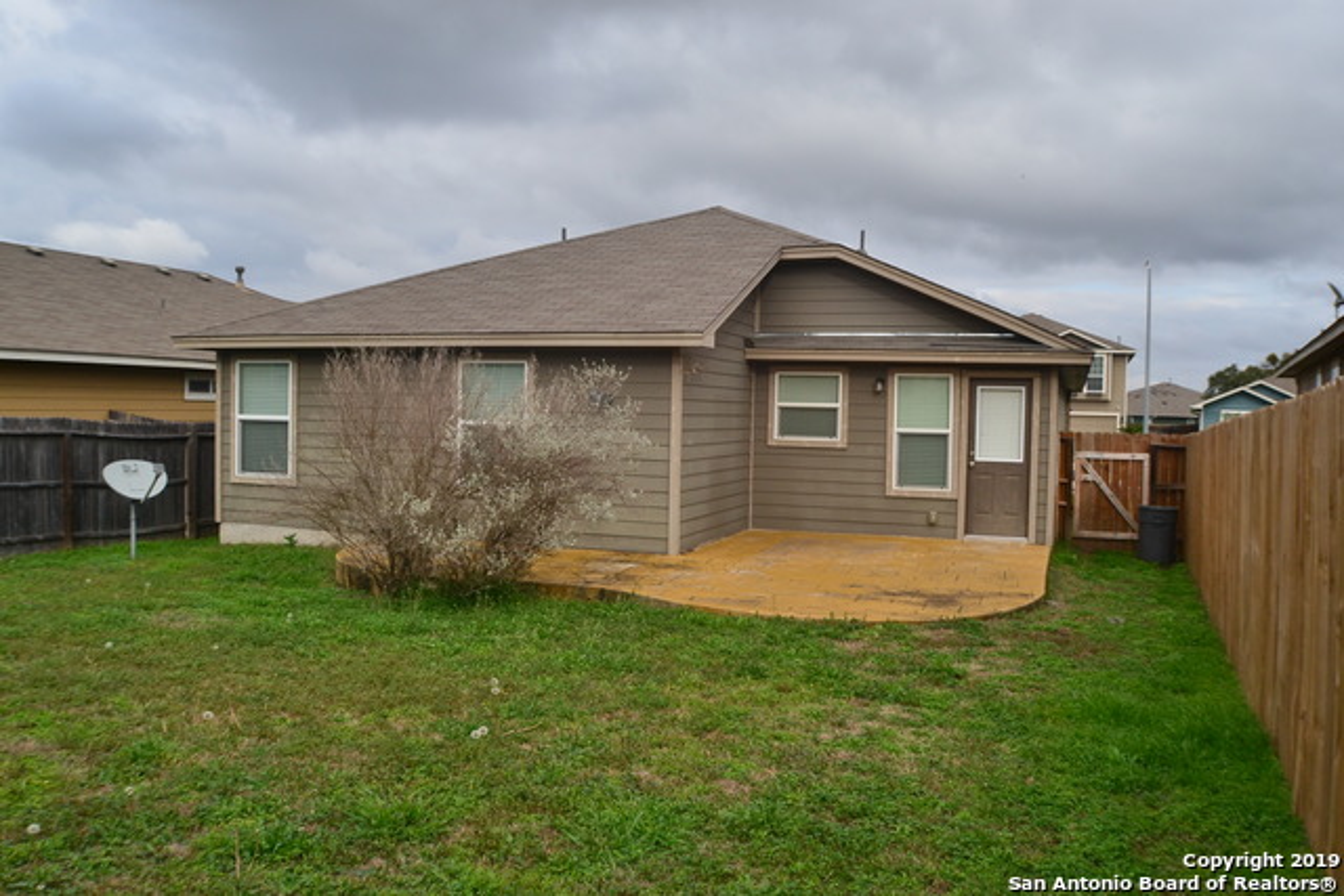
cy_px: 448
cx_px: 672
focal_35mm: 39
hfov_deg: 49.5
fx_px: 1456
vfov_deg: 34.2
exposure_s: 1/320
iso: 400
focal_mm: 26
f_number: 10
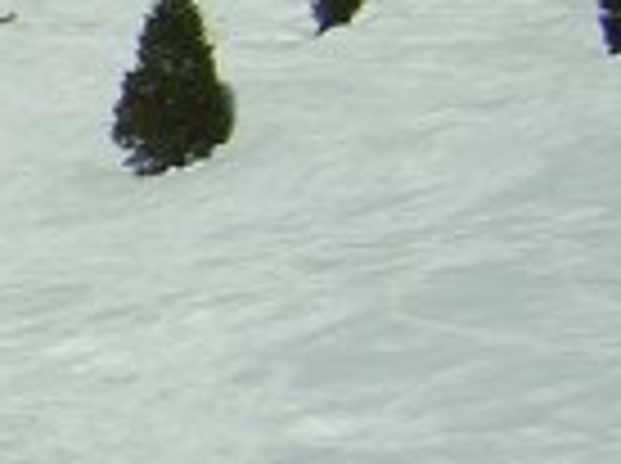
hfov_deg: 9.8
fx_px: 3367
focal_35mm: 188
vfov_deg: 7.9
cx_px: -590
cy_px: 162
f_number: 5.2
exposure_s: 1/1179
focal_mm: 4.7
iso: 100
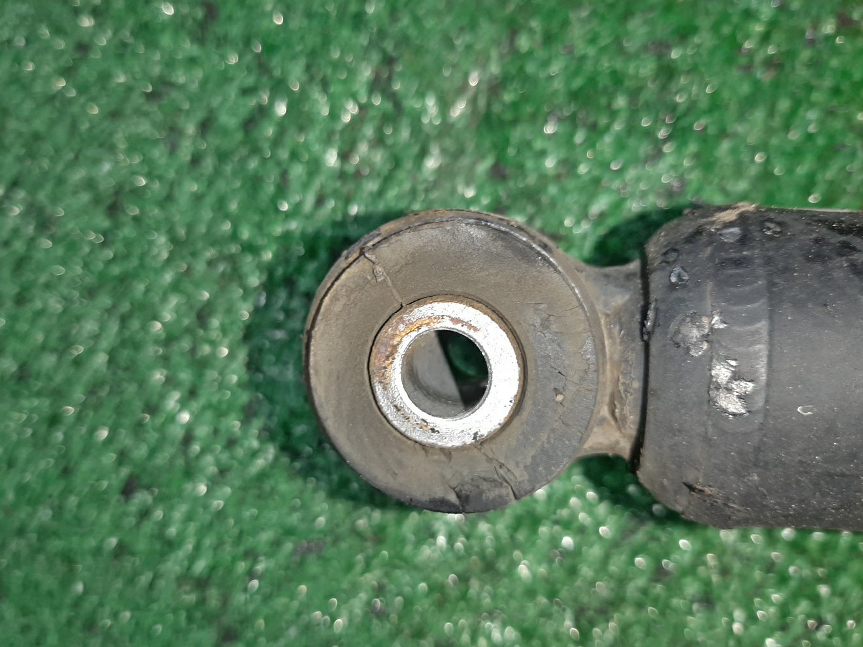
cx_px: 411
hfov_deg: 63.4
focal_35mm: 28
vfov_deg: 49.7
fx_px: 698
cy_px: 339
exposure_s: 1/50
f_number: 1.7
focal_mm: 3.93
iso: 75
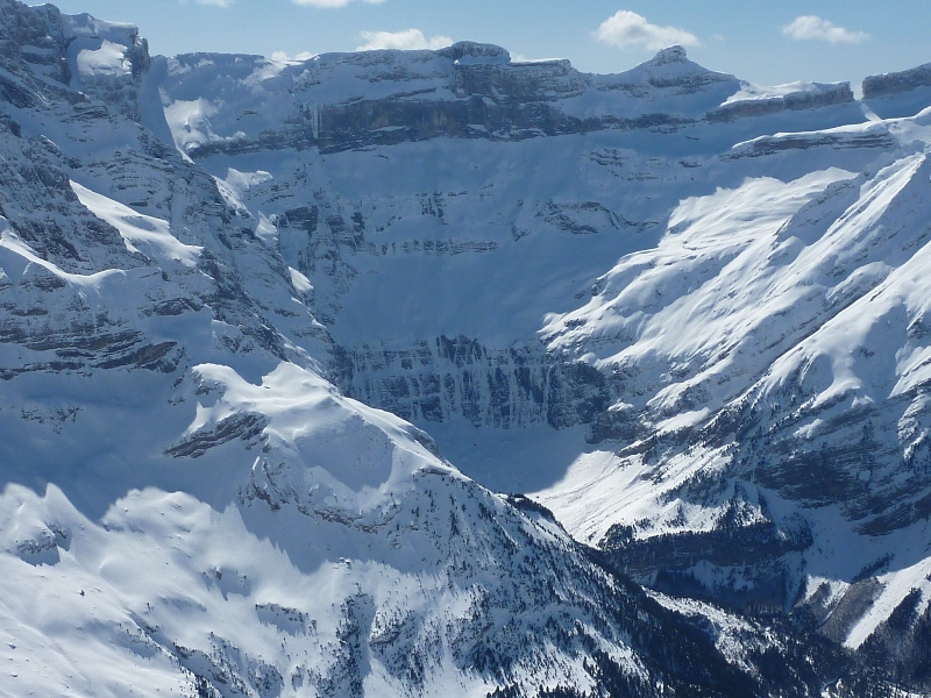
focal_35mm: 63
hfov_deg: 30.7
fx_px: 1694
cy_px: 349
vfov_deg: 23.3
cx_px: 466
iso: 80
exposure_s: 1/1000
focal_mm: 5.7
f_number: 5.6
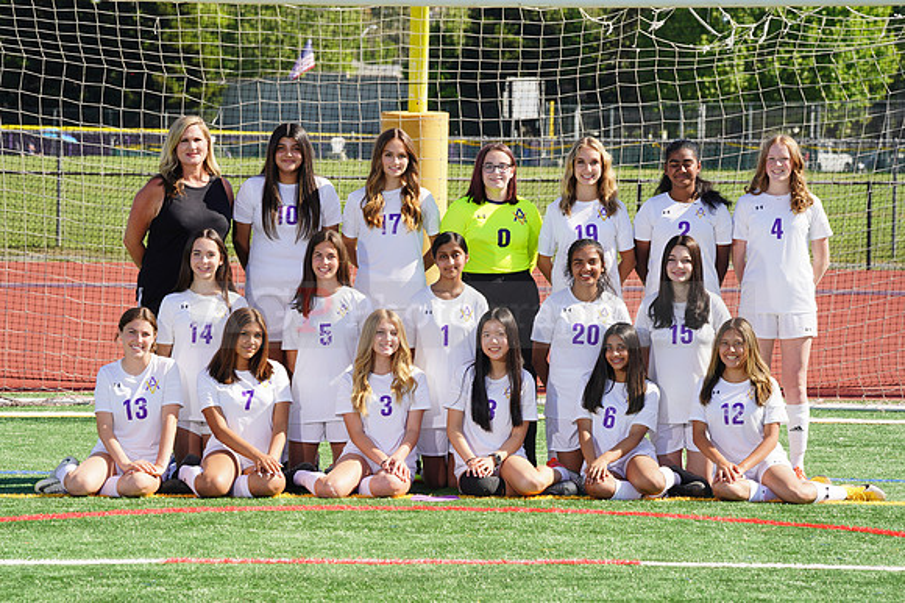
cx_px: 452
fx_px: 4497
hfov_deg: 11.5
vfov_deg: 7.7
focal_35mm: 179
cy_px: 302
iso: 200
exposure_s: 1/250
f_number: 11
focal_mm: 179
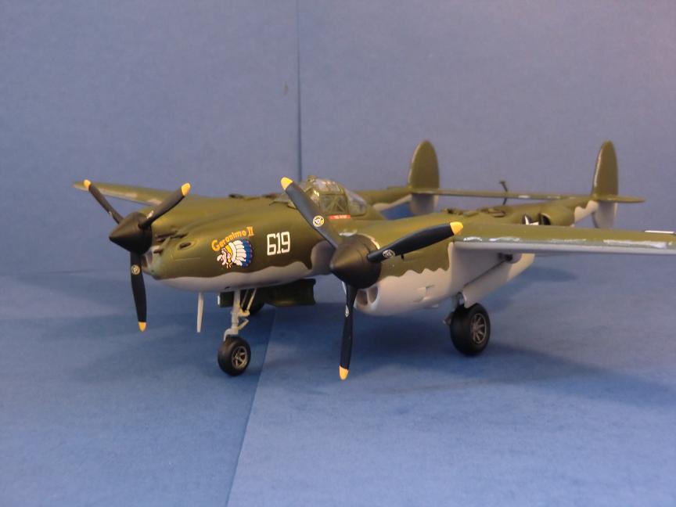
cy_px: 254
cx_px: 338
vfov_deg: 36.0
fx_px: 781
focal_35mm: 40
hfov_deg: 46.8
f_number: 3.8
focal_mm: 7.1
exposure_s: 1/4
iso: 400
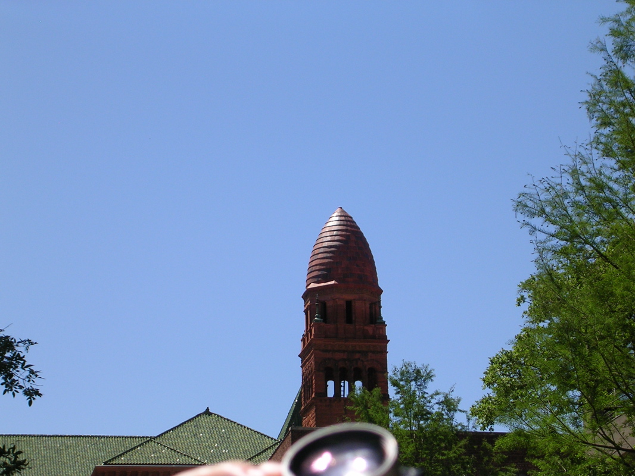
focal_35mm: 115
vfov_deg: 12.9
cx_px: 318
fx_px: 2110
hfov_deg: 17.1
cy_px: 238
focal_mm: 17.4
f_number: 4.9
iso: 50
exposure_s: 1/424
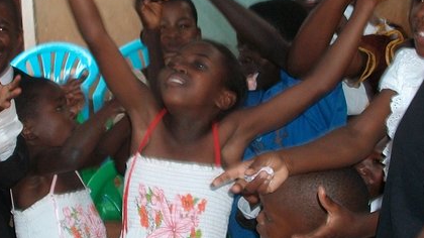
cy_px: 82
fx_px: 955
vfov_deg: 14.2
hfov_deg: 24.9
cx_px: 131
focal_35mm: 85
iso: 125
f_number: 2.9
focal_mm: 5.7
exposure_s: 1/40
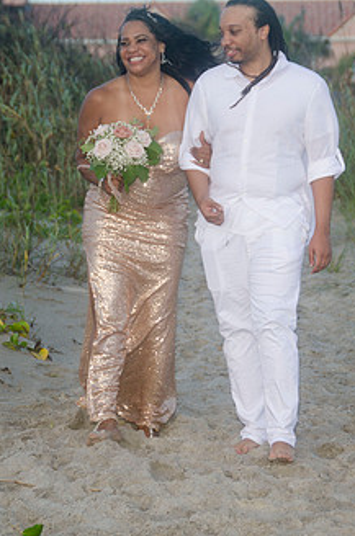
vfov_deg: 11.1
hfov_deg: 7.4
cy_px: 224
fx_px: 2751
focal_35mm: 185
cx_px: 177
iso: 200
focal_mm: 90
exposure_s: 1/200
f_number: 5.6
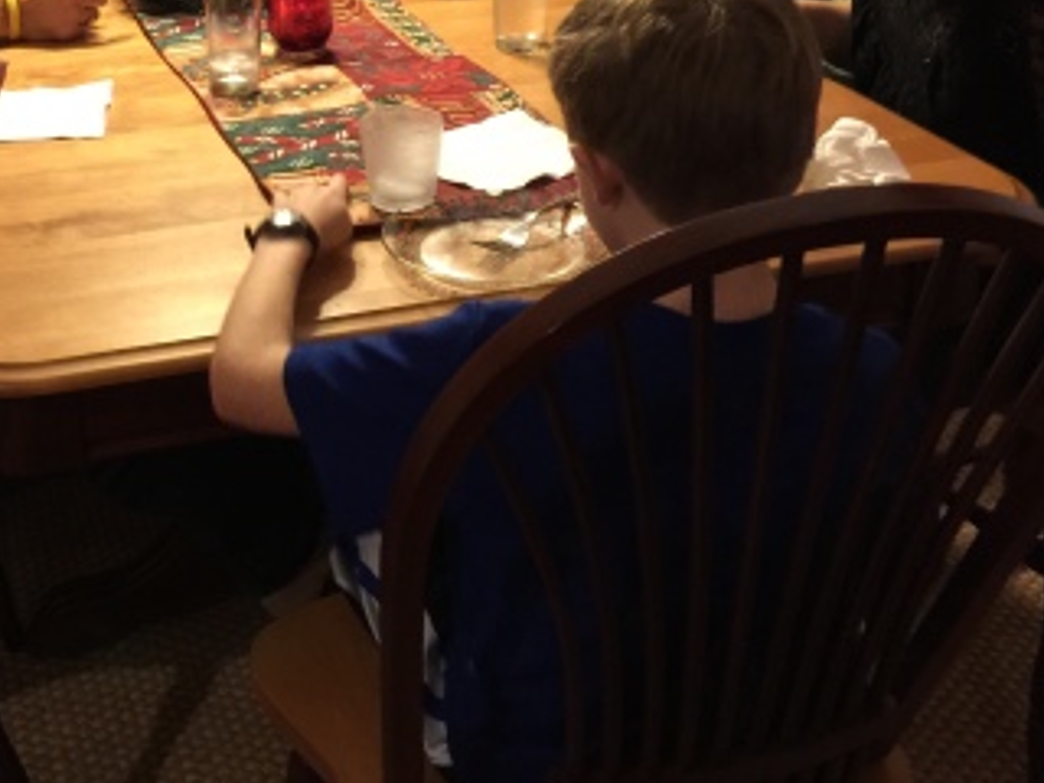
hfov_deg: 32.5
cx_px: 235
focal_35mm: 58
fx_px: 1749
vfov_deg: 24.2
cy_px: 13
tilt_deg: -16.3
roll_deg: +3.4
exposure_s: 1/4
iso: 64
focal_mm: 4.15
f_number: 2.2
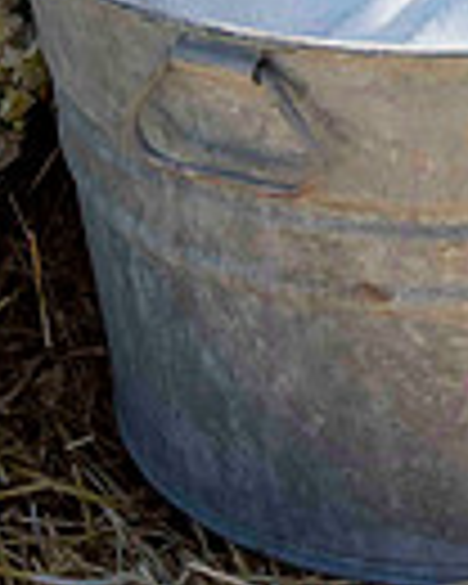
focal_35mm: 217
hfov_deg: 6.7
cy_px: -277
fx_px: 3757
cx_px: 1166
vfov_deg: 8.7
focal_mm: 52
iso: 400
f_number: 11
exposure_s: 1/320
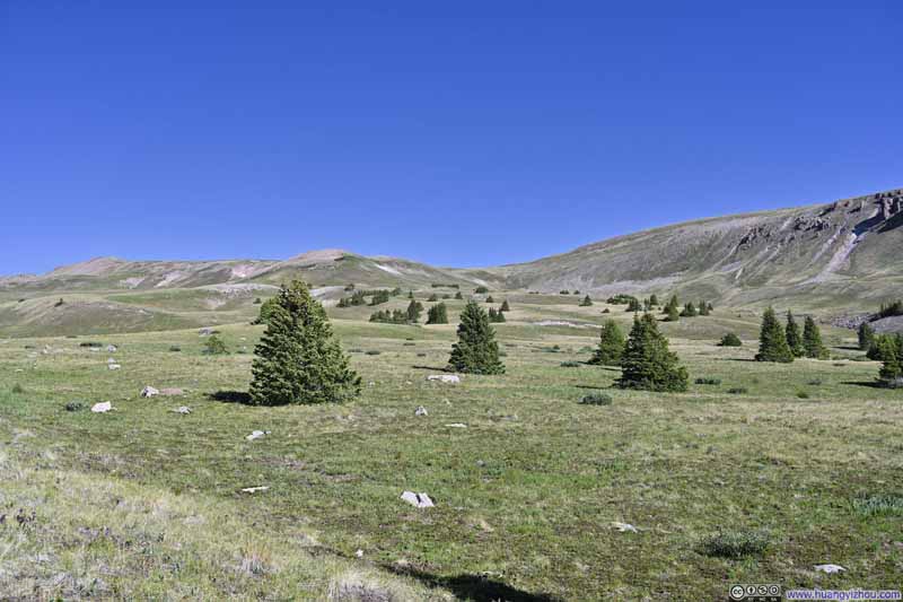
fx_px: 828
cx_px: 452
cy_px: 301
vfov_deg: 40.0
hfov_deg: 57.2
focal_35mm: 33
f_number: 6.3
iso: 64
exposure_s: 1/400
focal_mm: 33
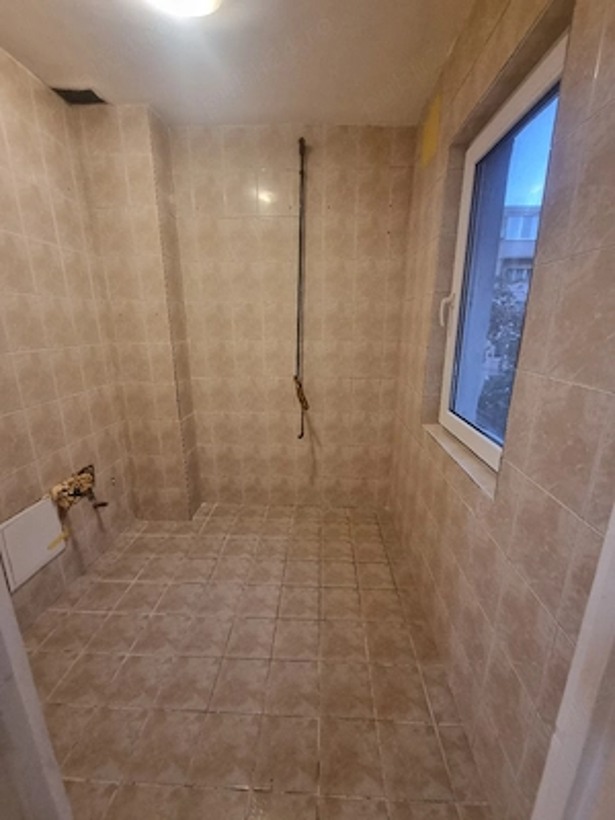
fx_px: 308
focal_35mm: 13
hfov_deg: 89.9
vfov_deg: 106.2
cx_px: 308
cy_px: 410
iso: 400
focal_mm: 2.2
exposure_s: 1/33
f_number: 2.2
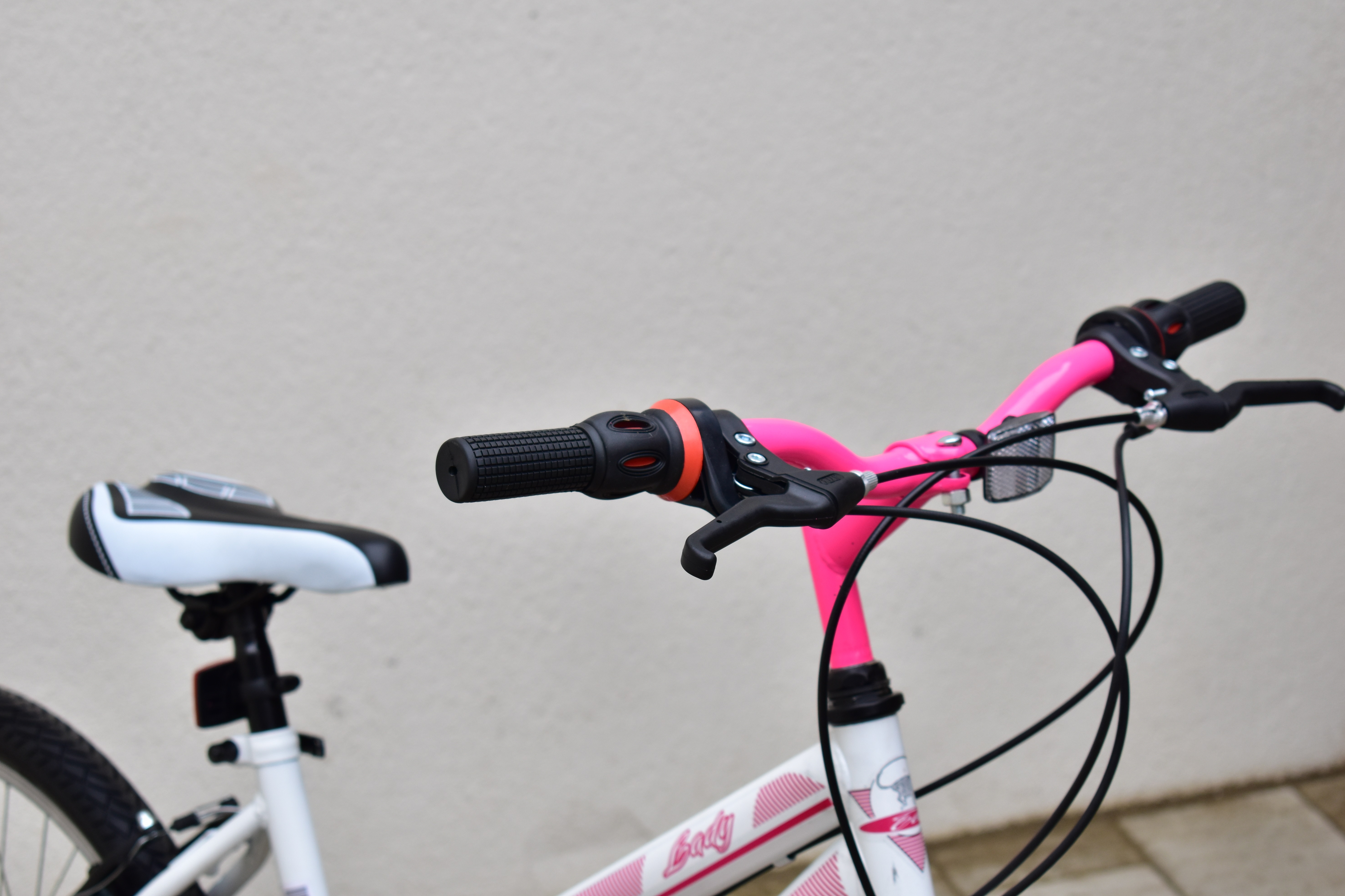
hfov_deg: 24.3
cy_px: 451
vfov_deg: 16.4
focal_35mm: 84
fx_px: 3120
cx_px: 670
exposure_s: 1/200
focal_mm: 55
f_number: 5.6
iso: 400
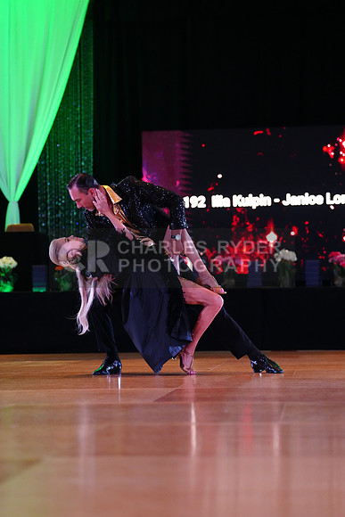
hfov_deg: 14.6
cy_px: 258
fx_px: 1350
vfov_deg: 21.7
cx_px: 172
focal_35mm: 94
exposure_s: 1/400
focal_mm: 94
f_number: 2.8
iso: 6400
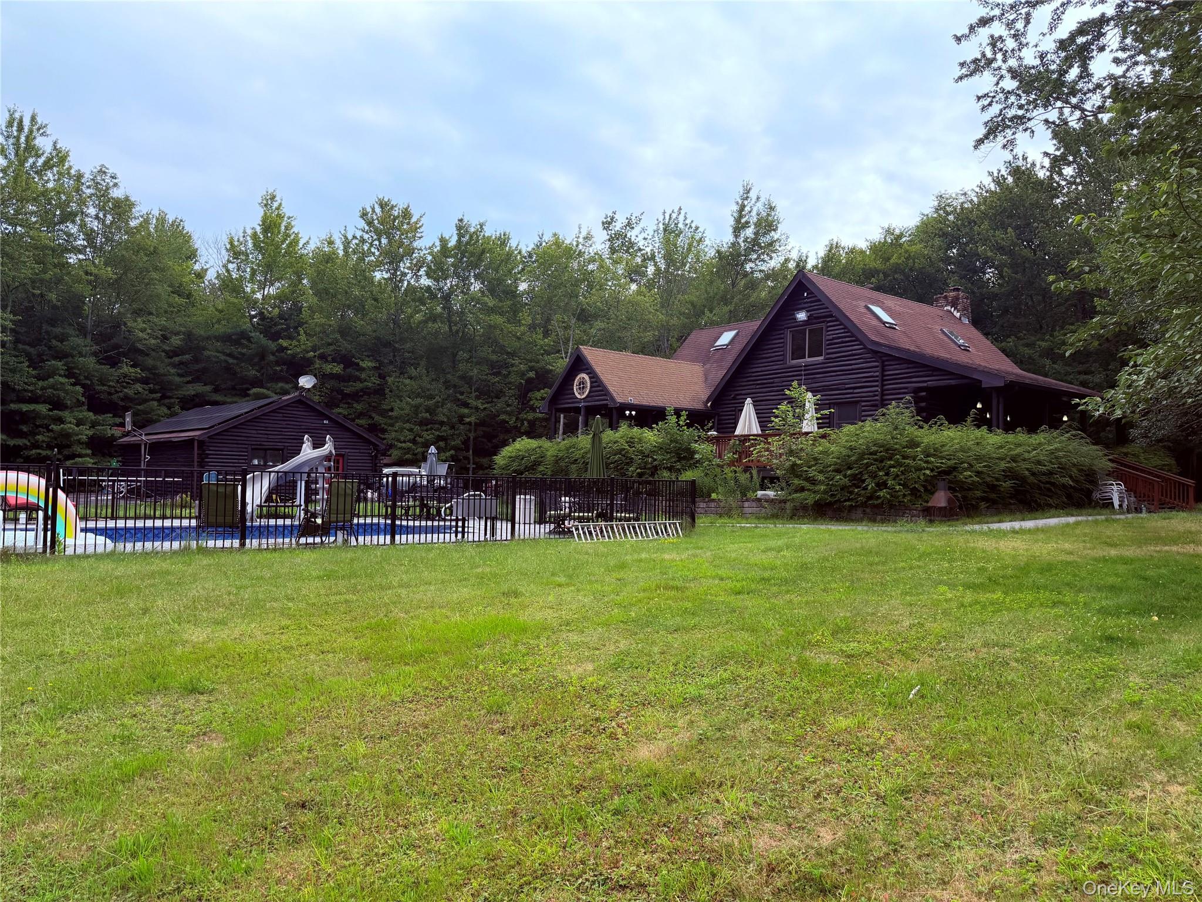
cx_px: 601
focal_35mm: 24
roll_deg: -0.8
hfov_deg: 71.6
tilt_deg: +3.1
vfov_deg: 56.8
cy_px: 451
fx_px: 833
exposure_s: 1/2611
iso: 100
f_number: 1.78
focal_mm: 6.76
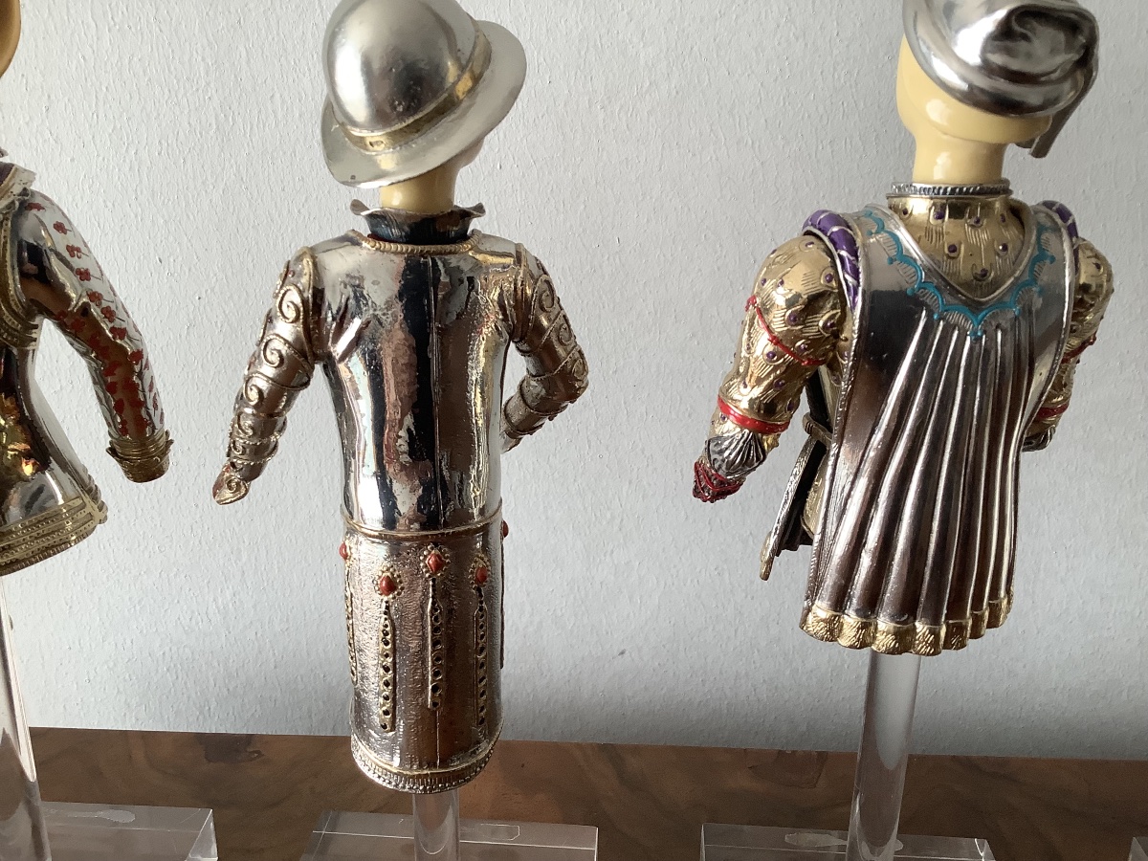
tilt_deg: -21.2
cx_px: 574
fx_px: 1028
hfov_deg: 58.4
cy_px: 430
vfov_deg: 45.4
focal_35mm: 31
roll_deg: -0.5
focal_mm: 3.3
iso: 80
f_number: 2.4
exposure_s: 1/100
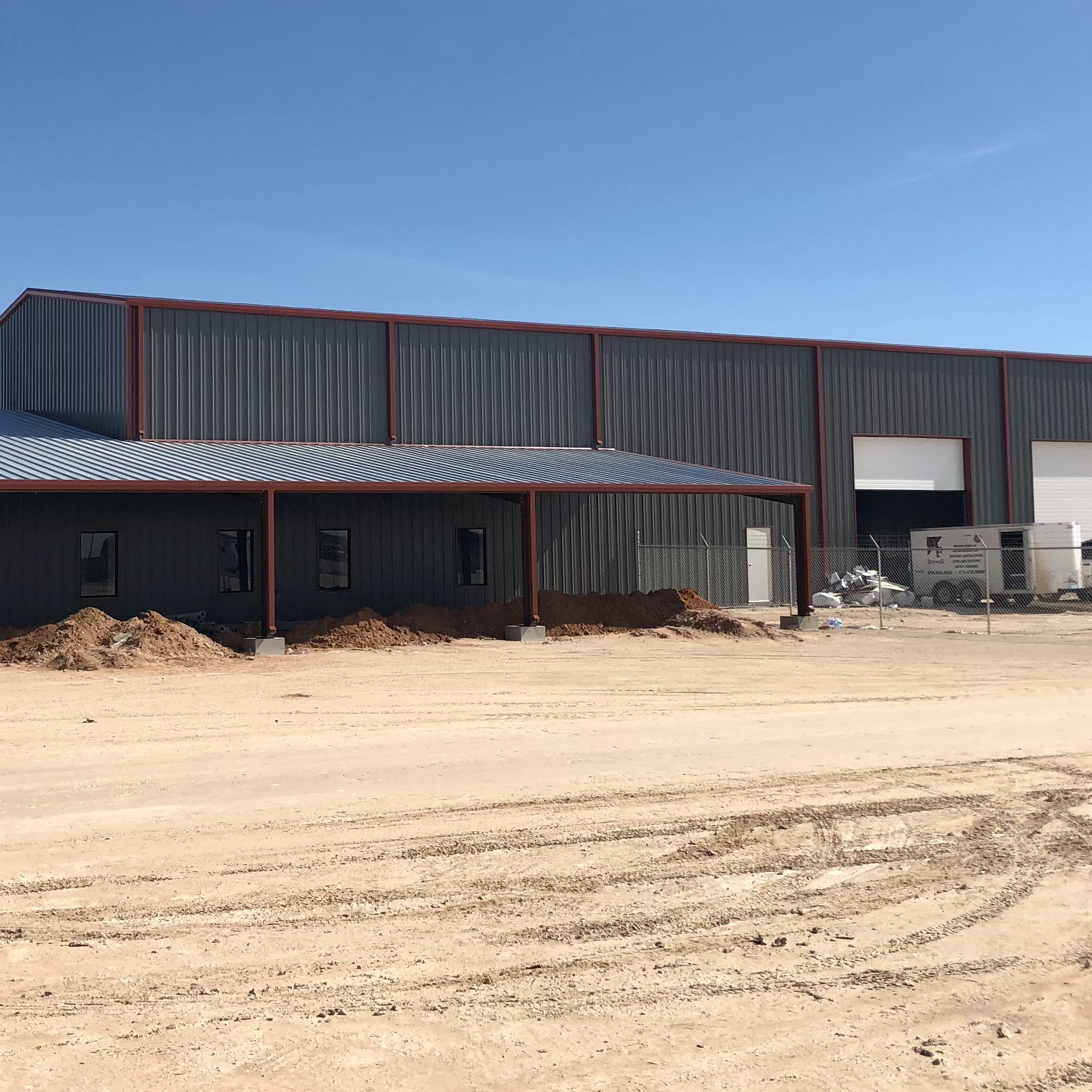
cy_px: 446
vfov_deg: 36.0
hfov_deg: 35.9
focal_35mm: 47
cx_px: 436
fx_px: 1677
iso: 20
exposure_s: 1/3003
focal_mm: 3.99
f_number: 1.8
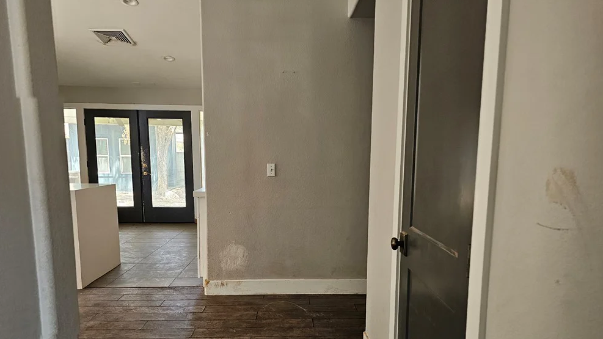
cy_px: 210
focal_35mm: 26
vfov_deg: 44.1
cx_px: 295
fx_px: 416
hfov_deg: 71.9
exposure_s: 1/120
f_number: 1.7
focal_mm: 6.3
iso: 250
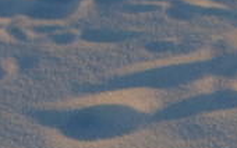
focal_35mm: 286
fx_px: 1846
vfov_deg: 4.5
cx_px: 349
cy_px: 310
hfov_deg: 7.2
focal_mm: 35
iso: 100
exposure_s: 1/400
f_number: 4
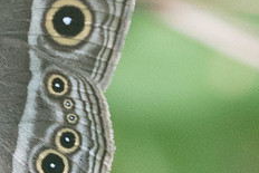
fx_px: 13138
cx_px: 2
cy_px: 150
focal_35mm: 1825
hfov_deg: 1.1
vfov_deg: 0.8
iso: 800
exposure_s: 1/250
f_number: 7.1
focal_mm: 150
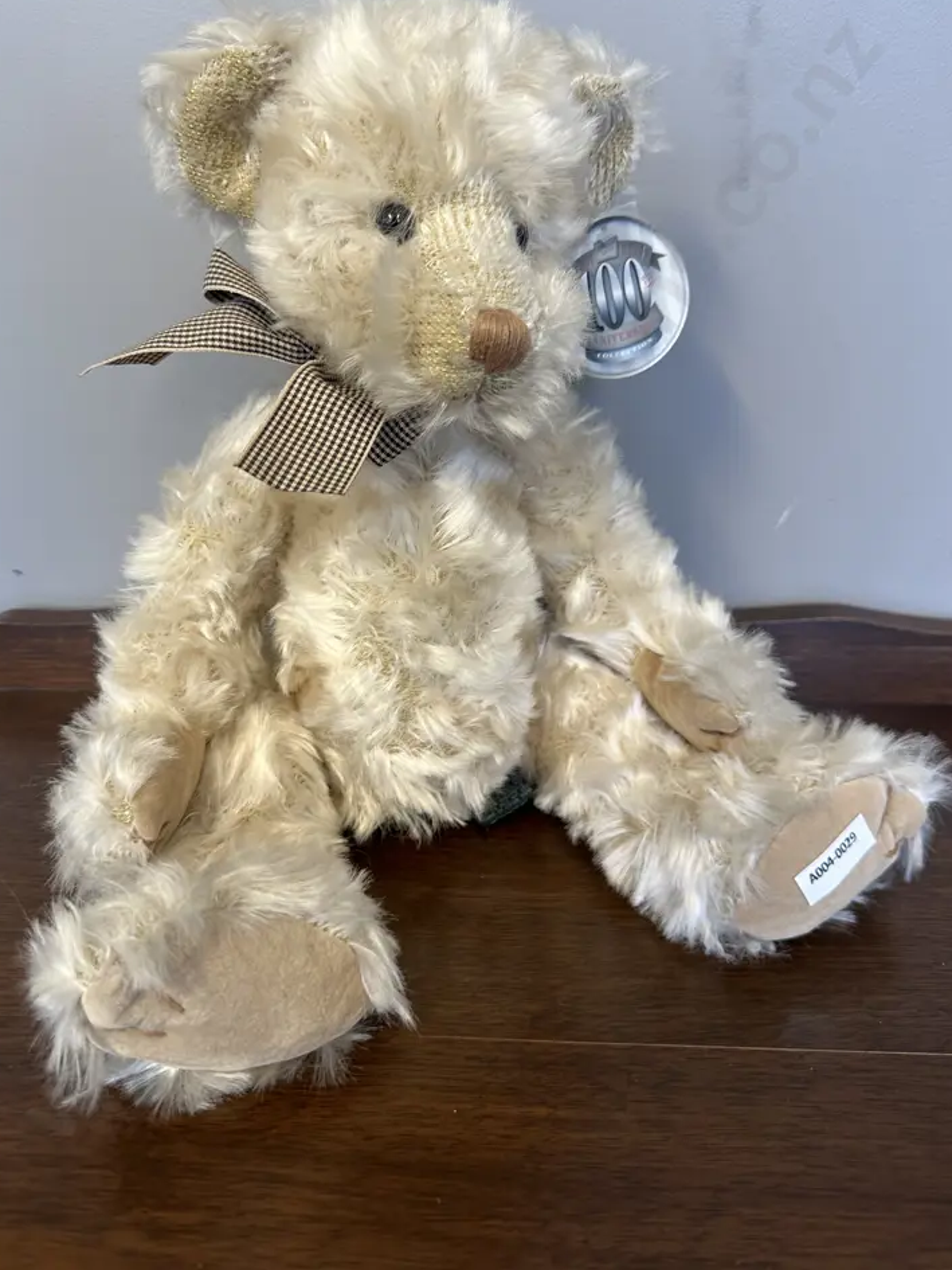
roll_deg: +0.0
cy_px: 583
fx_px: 953
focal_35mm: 26
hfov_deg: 53.1
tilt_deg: -21.4
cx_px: 453
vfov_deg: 67.2
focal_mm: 6.86
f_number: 1.78
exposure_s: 1/50
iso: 125
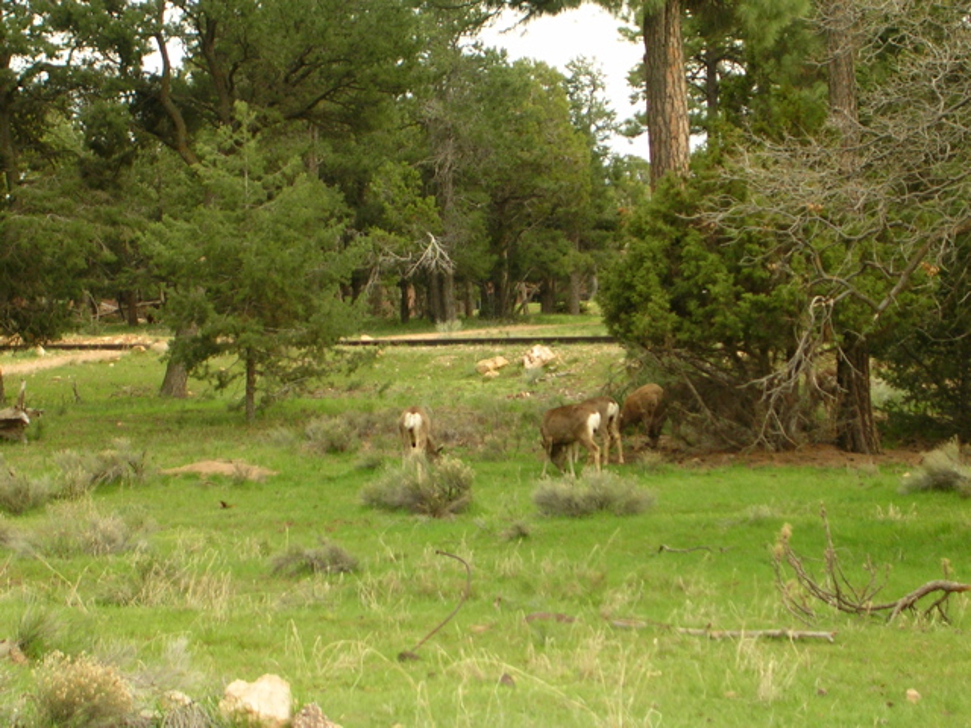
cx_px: 486
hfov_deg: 17.1
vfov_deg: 12.9
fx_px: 3226
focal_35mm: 115
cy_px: 364
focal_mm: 17.4
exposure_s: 1/30
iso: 56
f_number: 4.9
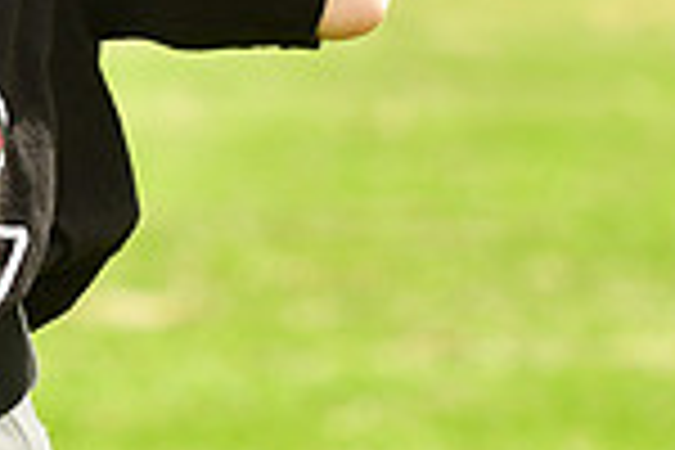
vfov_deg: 2.0
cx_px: -256
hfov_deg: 3.1
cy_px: -236
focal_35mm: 672
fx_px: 12599
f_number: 5
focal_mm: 116
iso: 200
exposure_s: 1/640
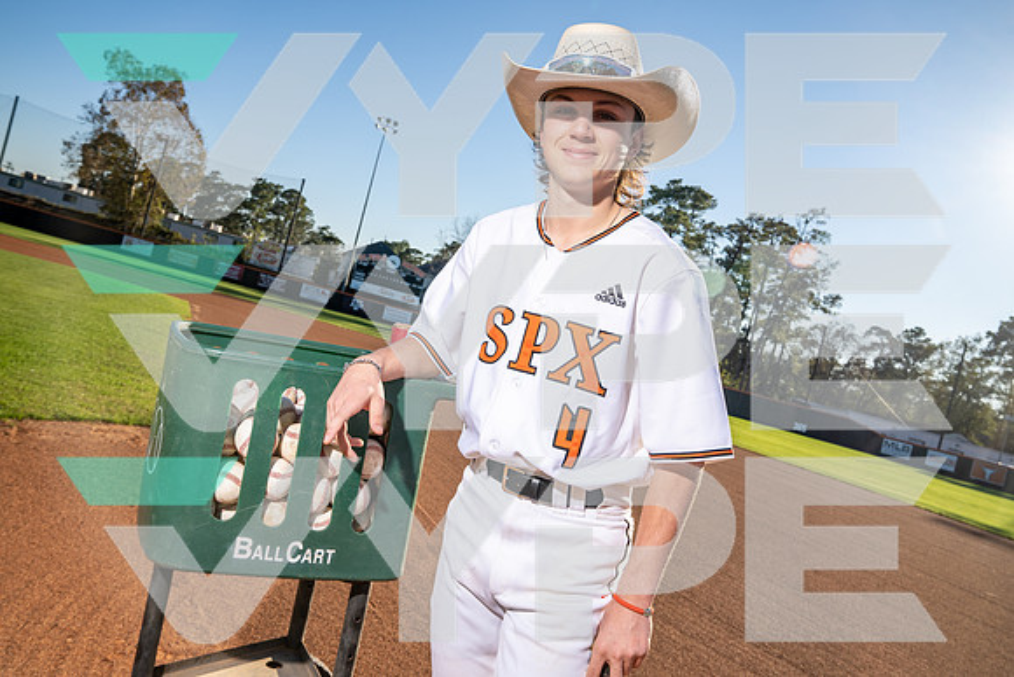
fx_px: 817
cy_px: 338
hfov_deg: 63.6
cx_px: 507
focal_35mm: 29
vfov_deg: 45.0
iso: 100
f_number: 8
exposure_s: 1/250
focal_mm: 29
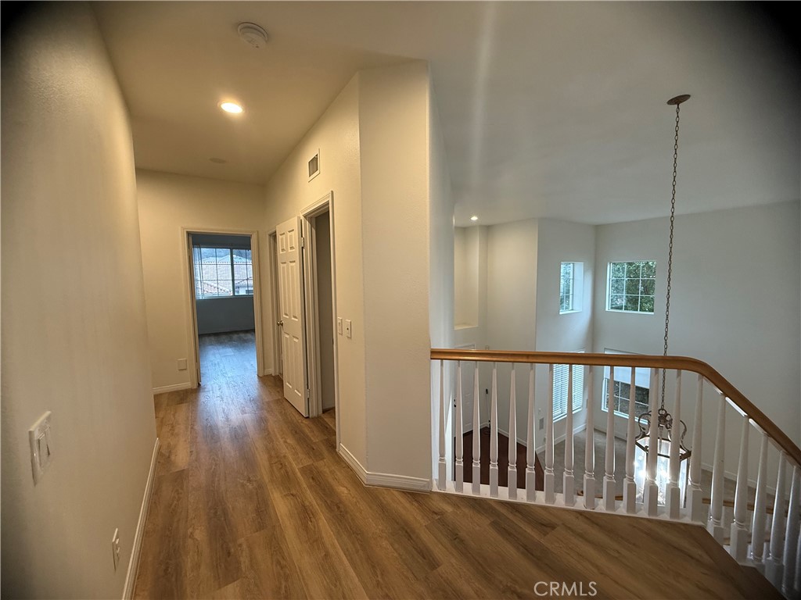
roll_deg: +1.0
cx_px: 400
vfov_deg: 85.7
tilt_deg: -4.1
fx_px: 324
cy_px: 300
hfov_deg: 102.1
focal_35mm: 14
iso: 200
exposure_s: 1/60
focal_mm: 2.22
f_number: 2.2
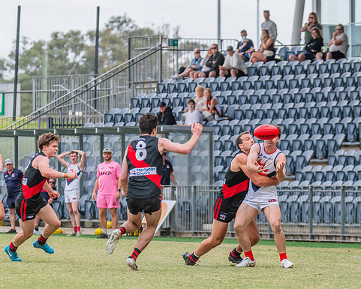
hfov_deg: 5.5
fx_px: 3740
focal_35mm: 350
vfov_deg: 4.4
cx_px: 210
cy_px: 177
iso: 800
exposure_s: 1/1250
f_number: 5.6
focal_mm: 240
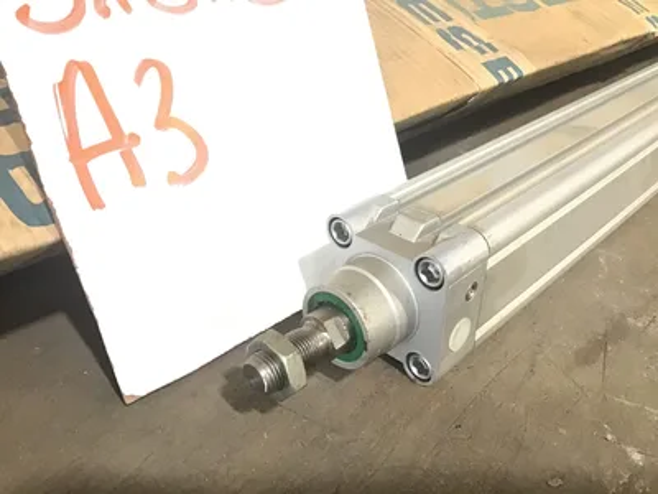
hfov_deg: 58.4
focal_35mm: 31
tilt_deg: -30.8
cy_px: 247
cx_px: 329
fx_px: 589
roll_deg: -4.0
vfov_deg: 45.4
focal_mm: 3.3
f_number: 2.4
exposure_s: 1/15
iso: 200
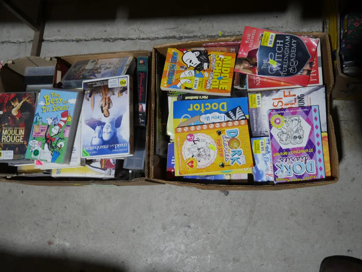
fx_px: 335
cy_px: 136
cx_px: 181
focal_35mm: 32
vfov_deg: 44.2
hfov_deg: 56.8
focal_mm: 16
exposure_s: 1/100
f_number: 3.6
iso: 200
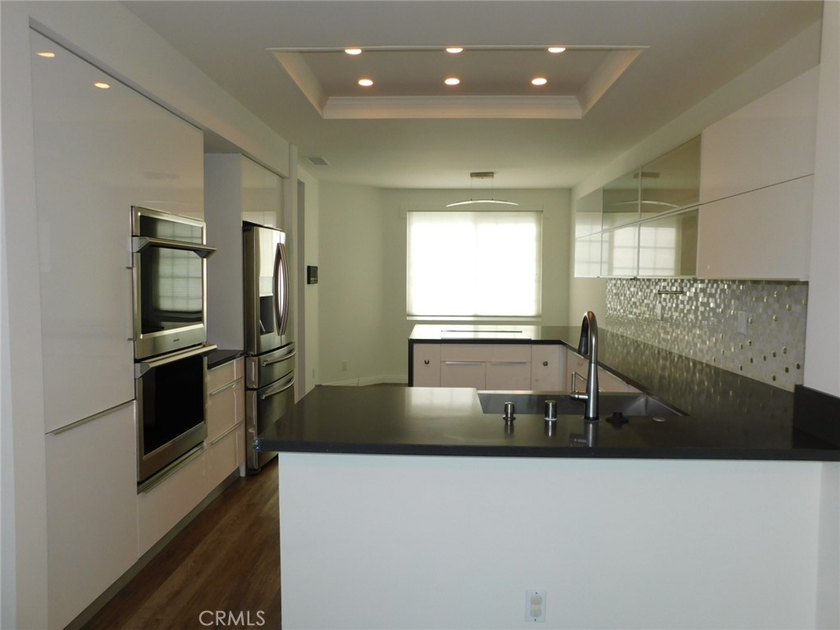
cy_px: 315
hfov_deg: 73.9
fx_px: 558
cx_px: 420
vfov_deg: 58.9
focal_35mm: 23
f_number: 3
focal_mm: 4
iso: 125
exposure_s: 1/100
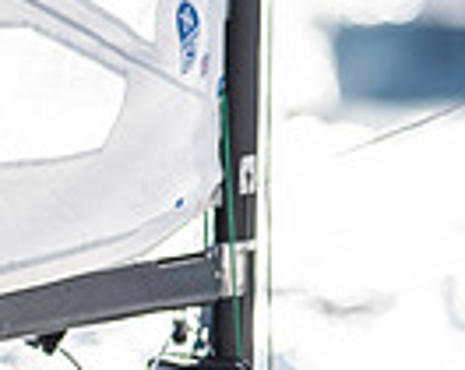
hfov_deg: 1.0
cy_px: 516
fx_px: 25555
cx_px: -201
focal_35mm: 1861
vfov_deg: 0.8
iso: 200
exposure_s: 1/3200
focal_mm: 300
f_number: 5
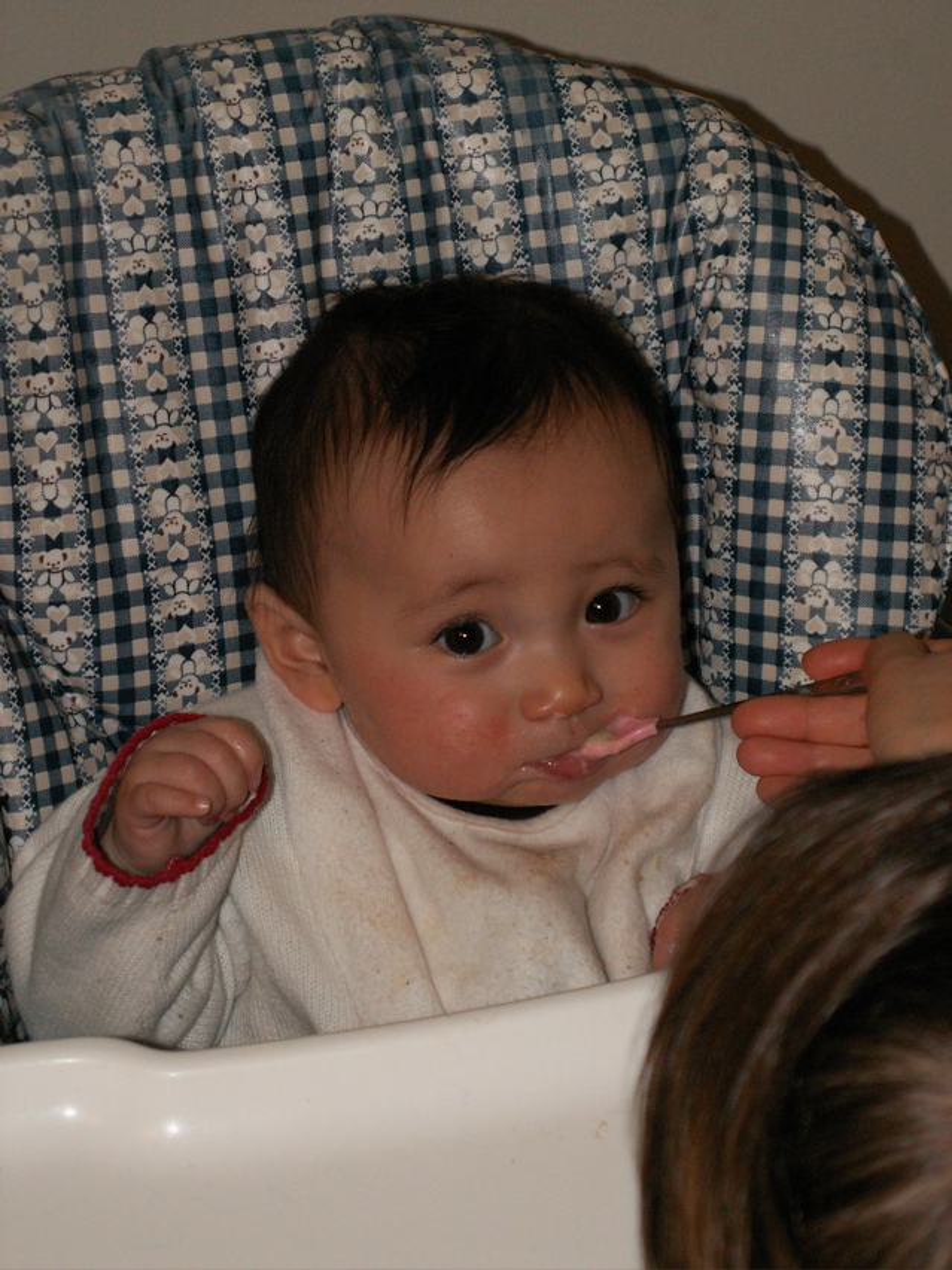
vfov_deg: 19.5
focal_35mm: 101
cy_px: 635
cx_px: 476
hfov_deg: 14.6
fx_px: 3706
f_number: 3.5
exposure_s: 1/40
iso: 160
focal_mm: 16.56
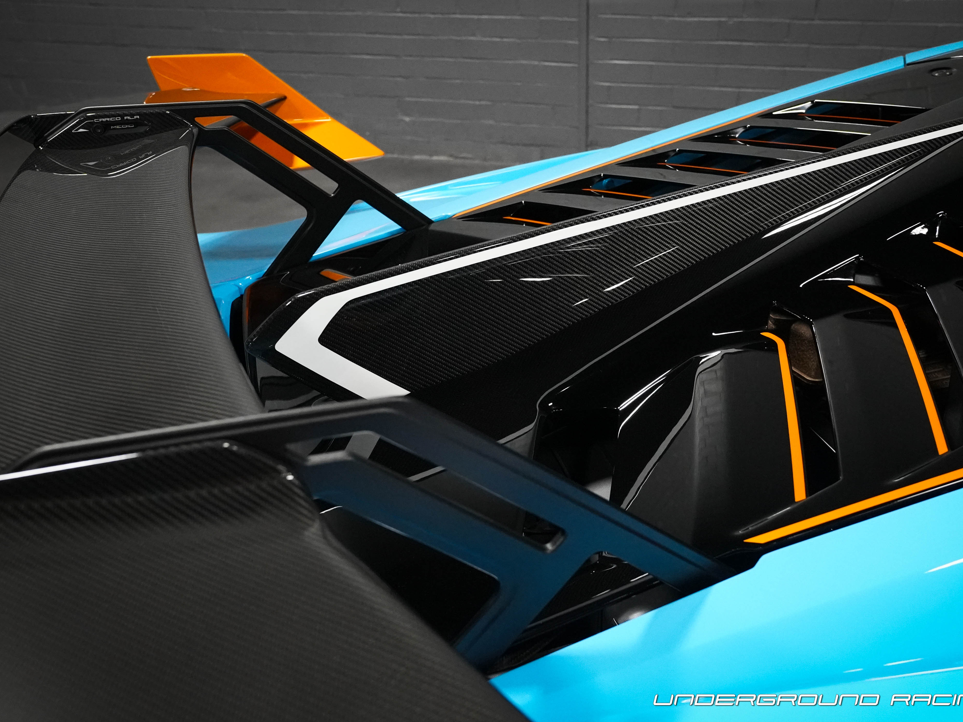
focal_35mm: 35
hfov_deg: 52.5
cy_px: 364
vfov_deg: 40.7
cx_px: 528
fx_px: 974
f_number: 5
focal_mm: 32
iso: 12800
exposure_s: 1/160
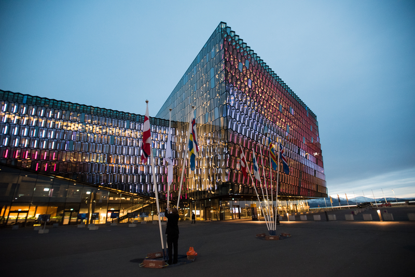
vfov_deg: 70.5
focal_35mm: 17
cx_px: 208
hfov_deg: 93.3
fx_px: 196
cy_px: 138
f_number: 2.8
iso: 6400
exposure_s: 1/50
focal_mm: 17
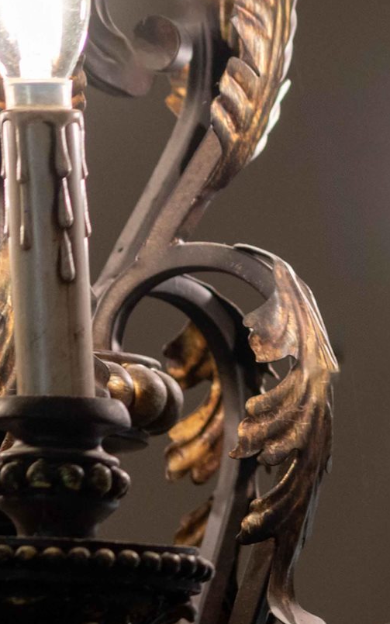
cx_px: 791
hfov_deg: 4.1
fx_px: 5426
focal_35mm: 319
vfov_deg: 6.6
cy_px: 609
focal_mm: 82
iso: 400
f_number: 5.6
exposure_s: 1/100
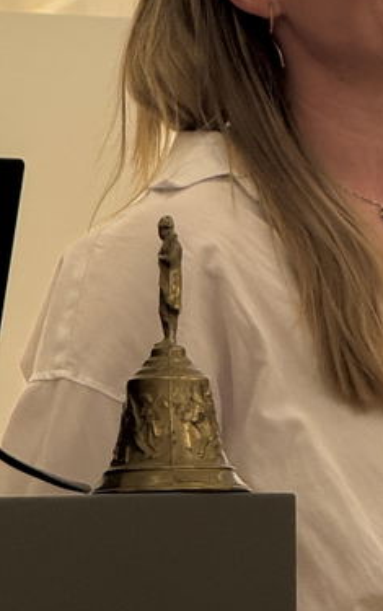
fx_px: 4817
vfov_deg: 7.2
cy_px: 7
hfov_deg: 4.5
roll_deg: -0.1
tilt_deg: +5.8
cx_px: 520
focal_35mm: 289
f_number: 2.8
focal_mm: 15.66
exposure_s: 1/99
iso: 50
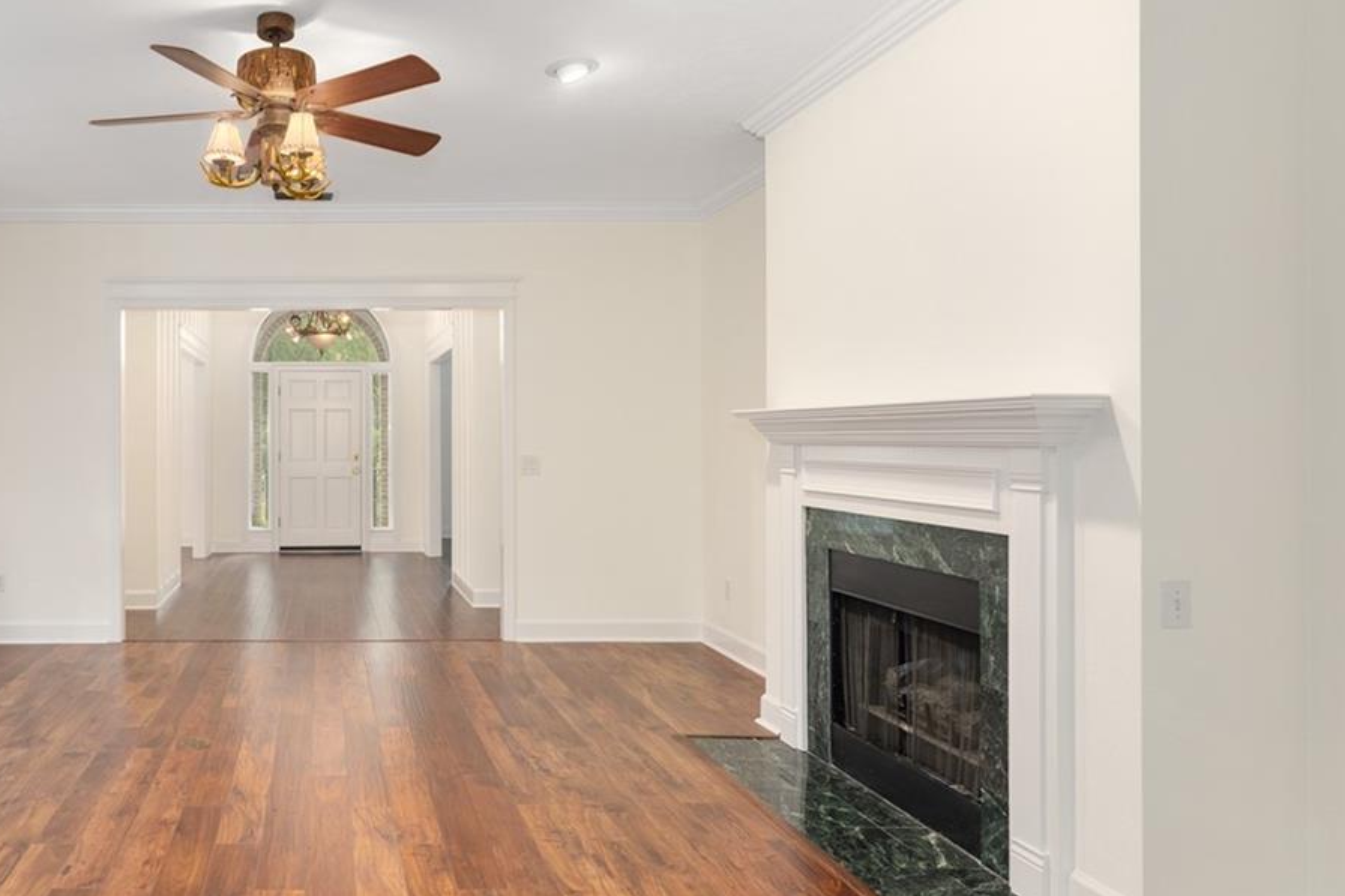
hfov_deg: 66.5
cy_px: 428
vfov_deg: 51.3
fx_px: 934
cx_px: 317
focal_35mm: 25
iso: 200
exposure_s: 1/1.67
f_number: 7.1
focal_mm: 14
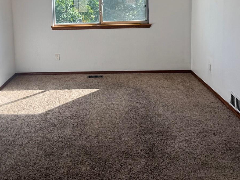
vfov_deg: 32.5
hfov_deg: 43.6
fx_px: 298
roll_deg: +1.7
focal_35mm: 43
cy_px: 31
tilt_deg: -7.5
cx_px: 94
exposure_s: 1/756
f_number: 1.78
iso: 80
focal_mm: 6.76
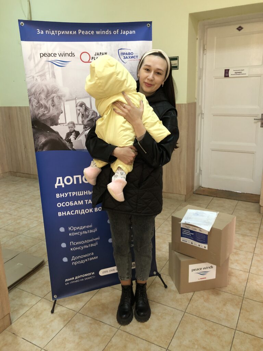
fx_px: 284
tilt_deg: -13.6
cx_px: 132
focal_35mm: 28
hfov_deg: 49.7
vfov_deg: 63.4
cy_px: 176
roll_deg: +2.0
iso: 80
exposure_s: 1/17
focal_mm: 4
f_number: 1.8
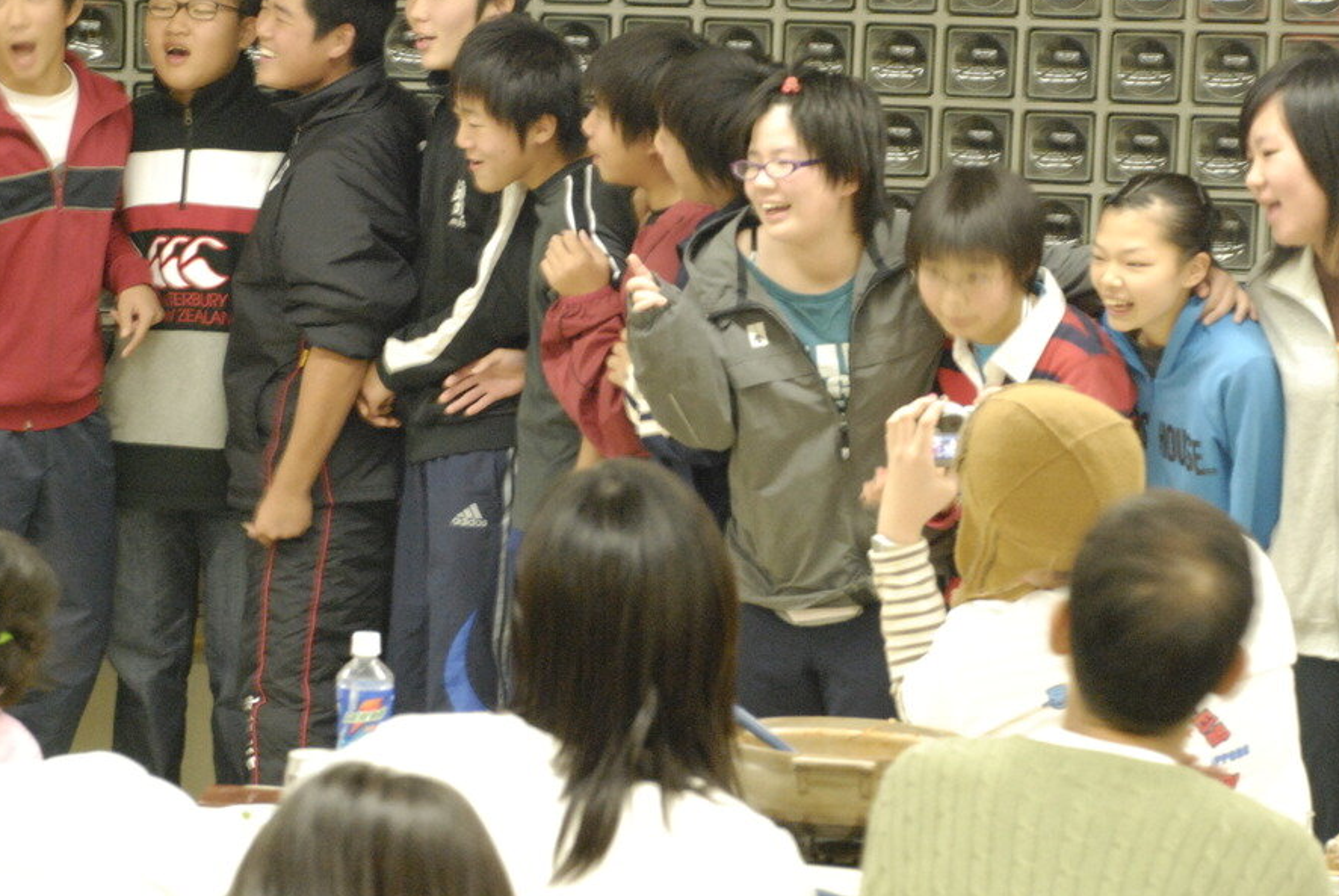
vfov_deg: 9.4
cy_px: 433
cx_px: 521
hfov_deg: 13.9
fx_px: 5474
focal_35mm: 147
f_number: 5.3
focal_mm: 62
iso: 1600
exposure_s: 1/13
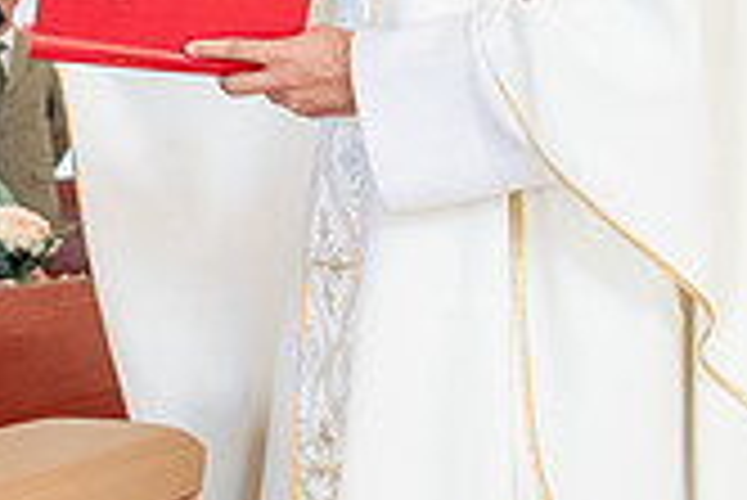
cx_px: -292
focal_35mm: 124
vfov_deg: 11.0
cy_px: 38
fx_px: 2575
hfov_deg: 15.5
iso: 2000
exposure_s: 1/125
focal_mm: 35
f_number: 4.5
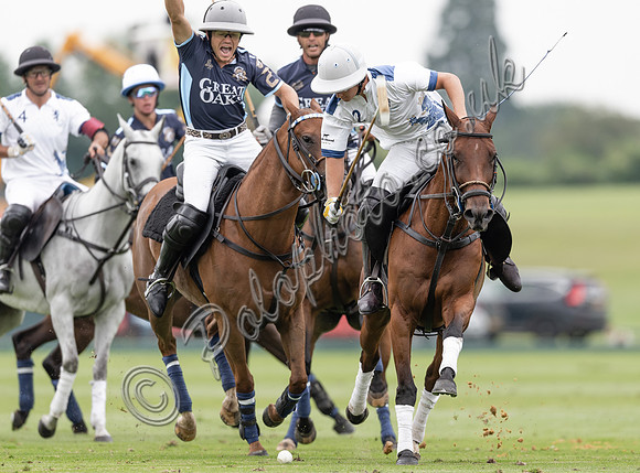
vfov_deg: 2.6
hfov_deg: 3.5
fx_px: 10549
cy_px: 253
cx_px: 380
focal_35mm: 573
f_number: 4.5
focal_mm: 500
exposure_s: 1/1000
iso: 400
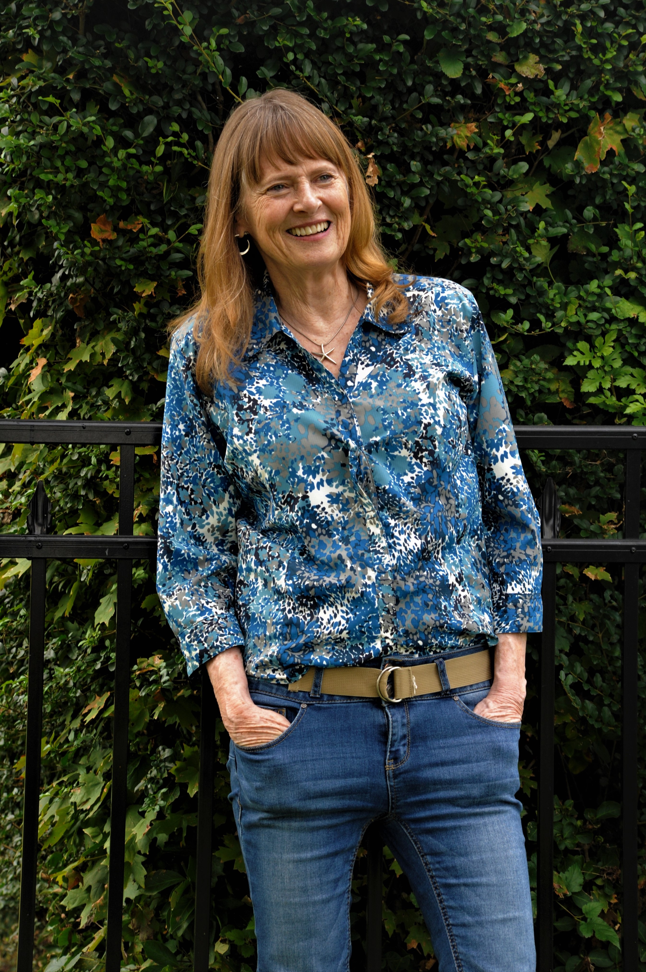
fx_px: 2965
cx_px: 323
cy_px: 486
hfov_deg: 12.4
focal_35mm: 110
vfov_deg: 18.6
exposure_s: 1/125
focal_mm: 110
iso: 1000
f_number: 9
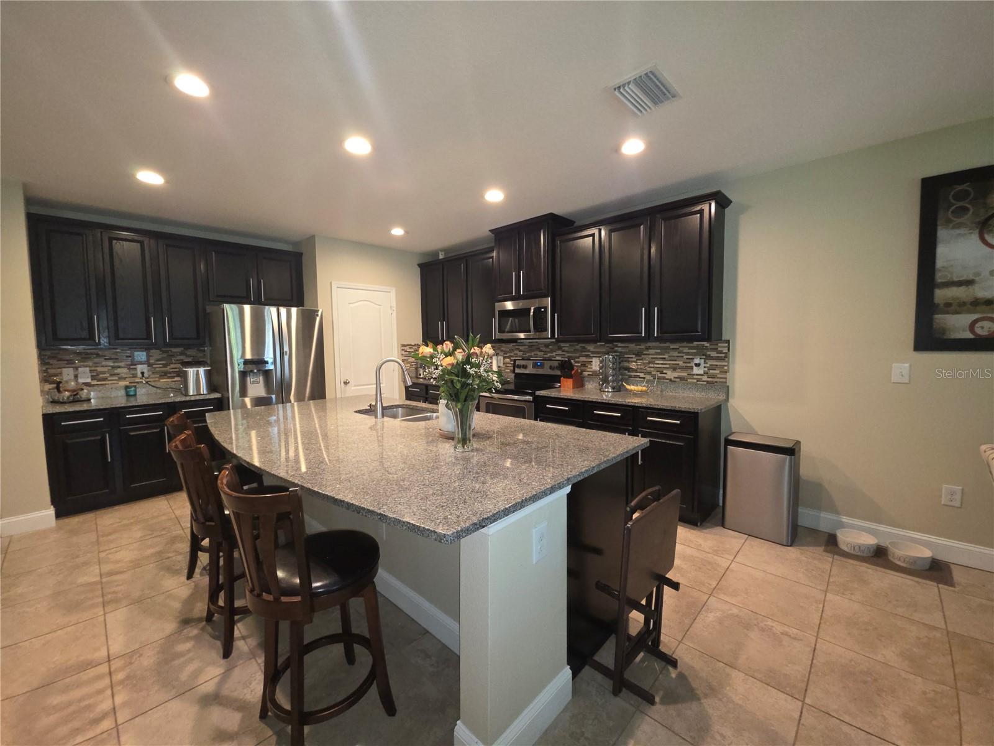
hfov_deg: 106.2
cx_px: 497
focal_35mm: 13
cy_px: 373
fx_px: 373
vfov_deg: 89.9
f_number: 1.9
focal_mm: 2.2
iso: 250
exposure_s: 1/40
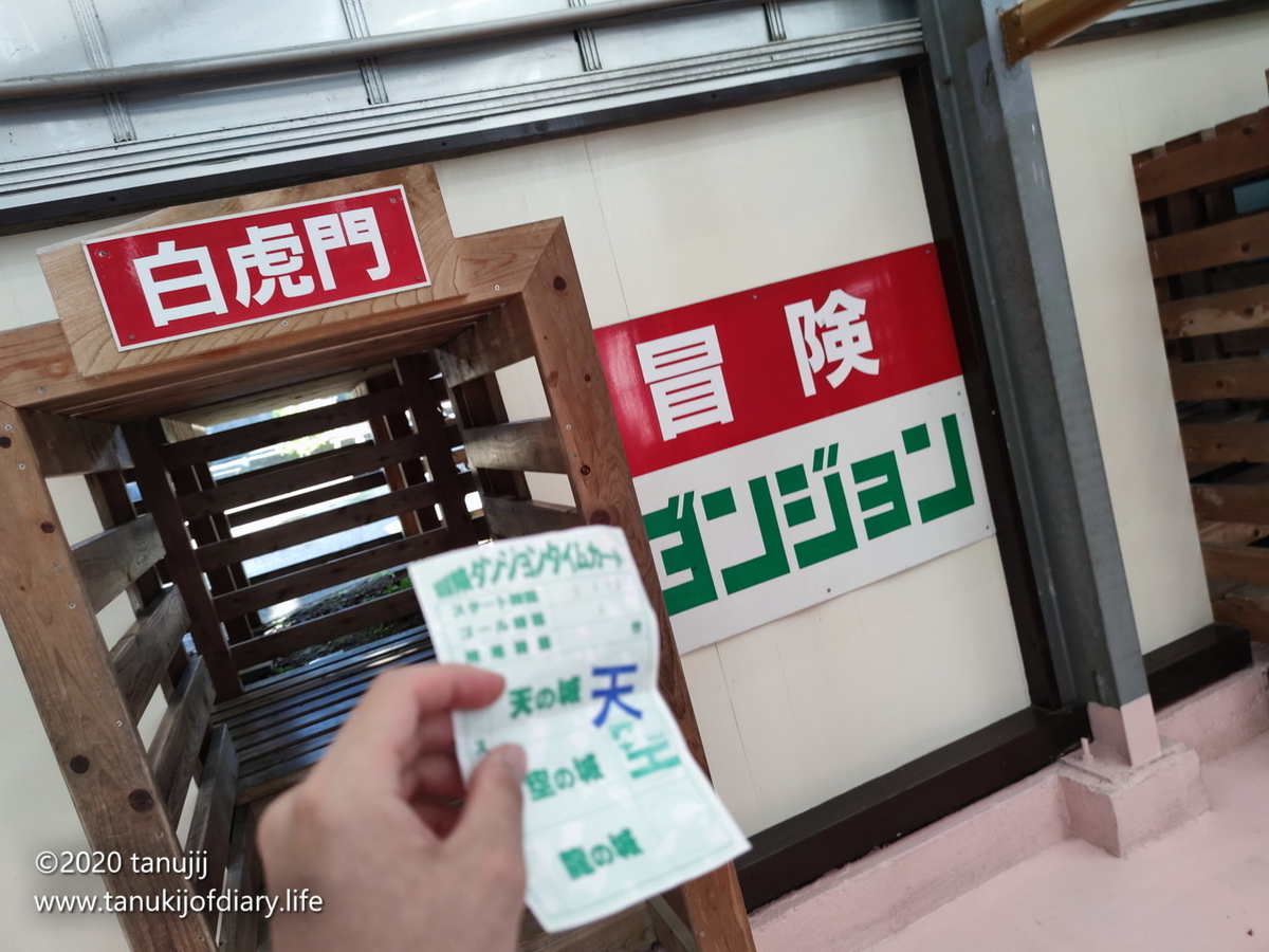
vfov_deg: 56.8
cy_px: 476
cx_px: 634
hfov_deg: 71.6
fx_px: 880
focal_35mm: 24
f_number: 1.69
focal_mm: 6.72
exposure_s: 1/100
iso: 85
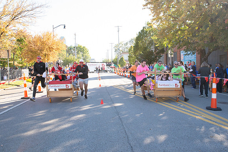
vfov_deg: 36.4
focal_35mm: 36
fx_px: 231
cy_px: 76
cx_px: 108
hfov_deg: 52.5
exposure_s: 1/200
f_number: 7.1
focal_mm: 29
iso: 640
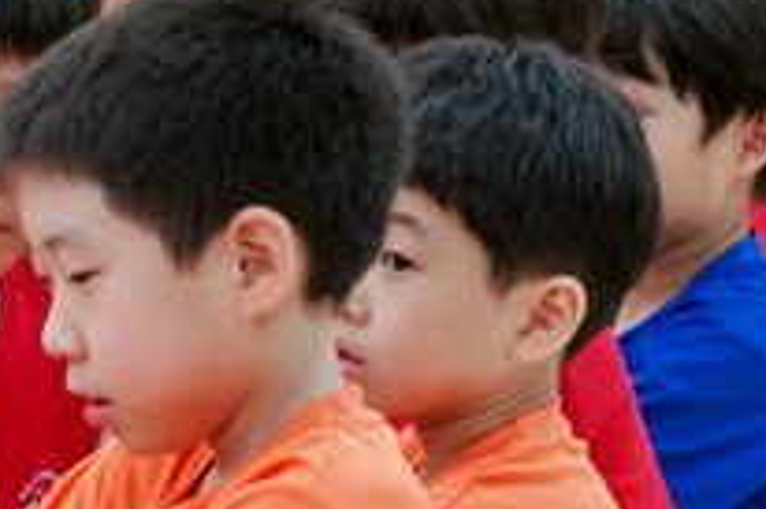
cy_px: 346
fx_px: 6506
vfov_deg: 4.5
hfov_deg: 6.7
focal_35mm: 306
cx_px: -160
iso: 2500
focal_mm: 70
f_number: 4
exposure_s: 1/160
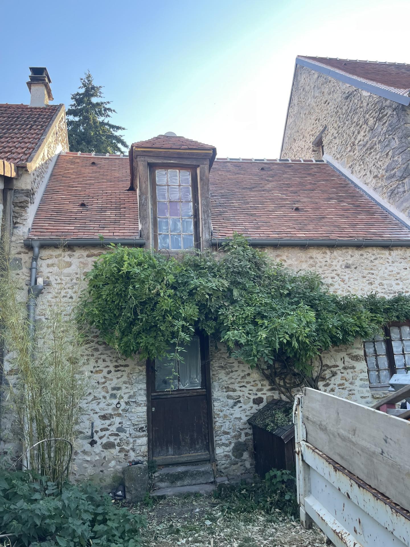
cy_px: 274
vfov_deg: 69.4
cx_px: 205
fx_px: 395
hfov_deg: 54.9
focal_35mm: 25
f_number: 1.6
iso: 32
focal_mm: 5.1
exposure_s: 1/399
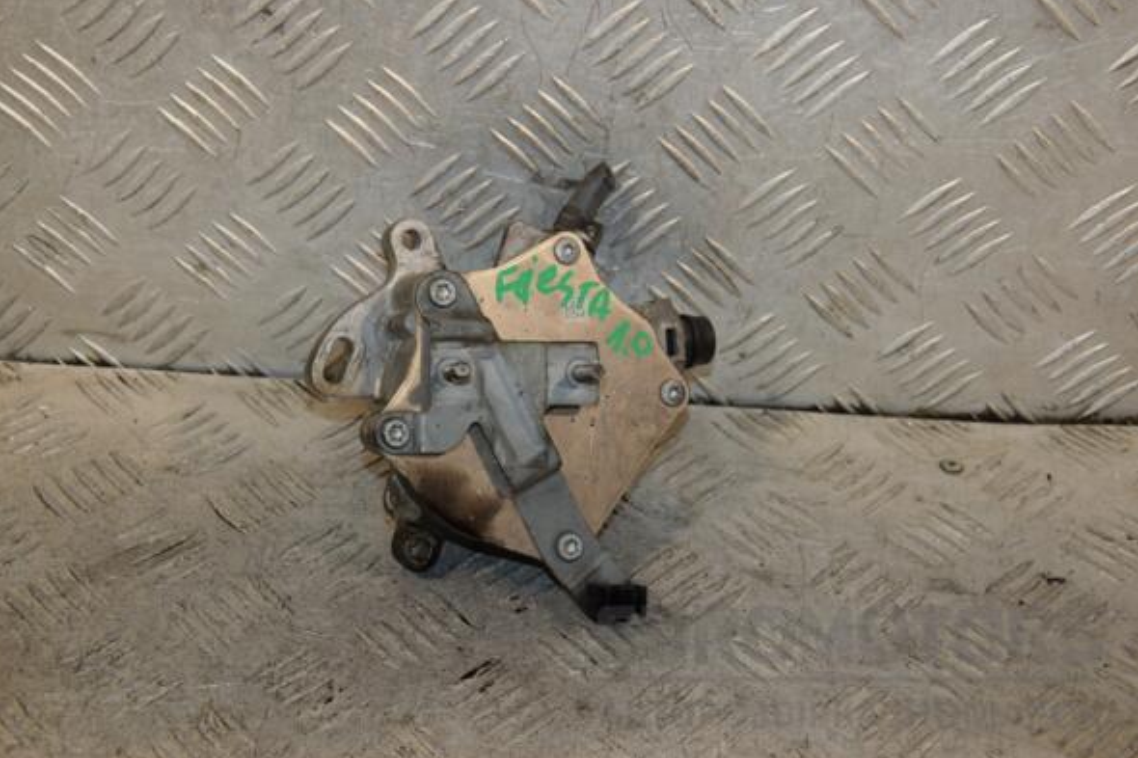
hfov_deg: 32.9
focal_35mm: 61
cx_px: 561
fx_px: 1928
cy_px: 378
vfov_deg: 22.2
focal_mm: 40
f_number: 6.3
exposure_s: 1/200
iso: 800
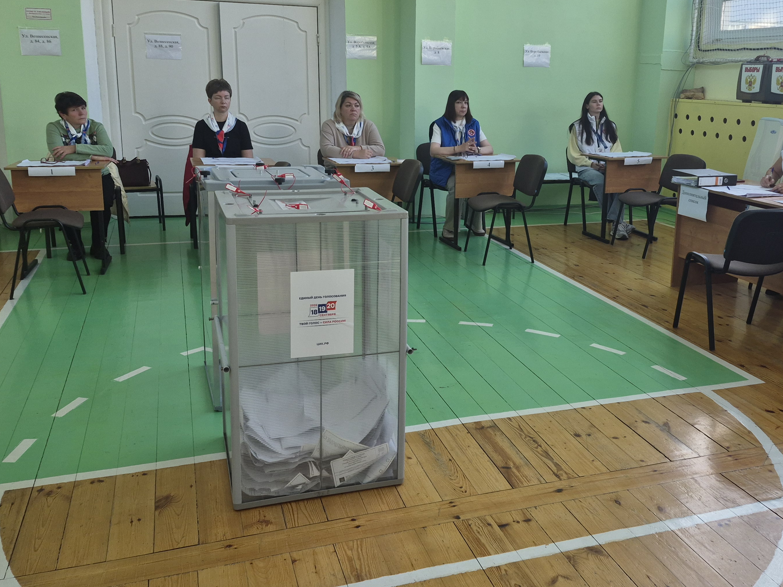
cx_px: 469
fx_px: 769
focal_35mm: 34
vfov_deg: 41.6
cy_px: 235
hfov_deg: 53.6
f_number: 1.8
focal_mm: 5.4
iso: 80
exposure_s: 1/660
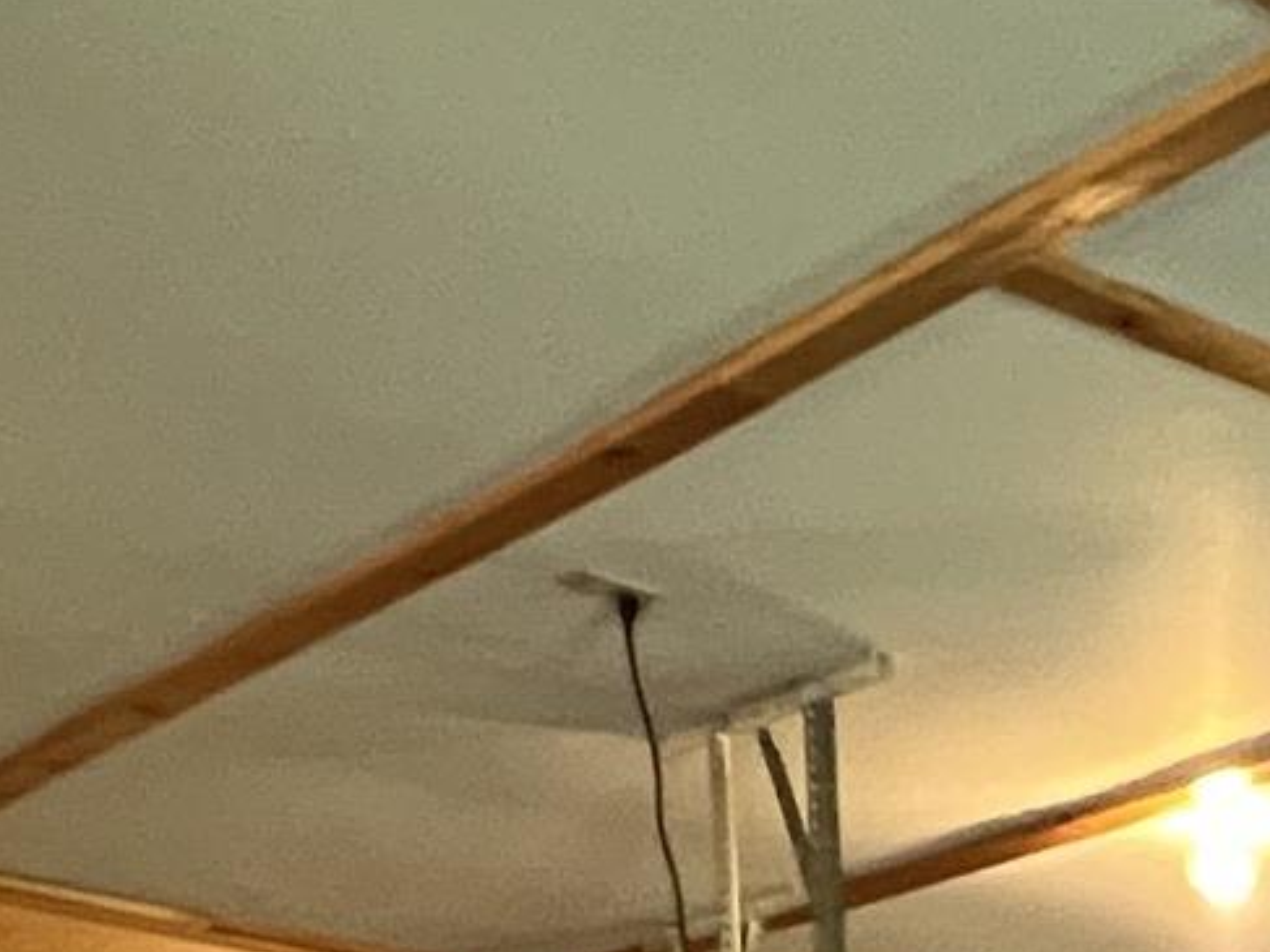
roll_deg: -1.1
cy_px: 2363
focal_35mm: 82
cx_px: 1815
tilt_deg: -10.7
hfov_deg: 20.8
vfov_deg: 13.0
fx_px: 3008
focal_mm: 1.57
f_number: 1.8
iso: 500
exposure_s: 1/60
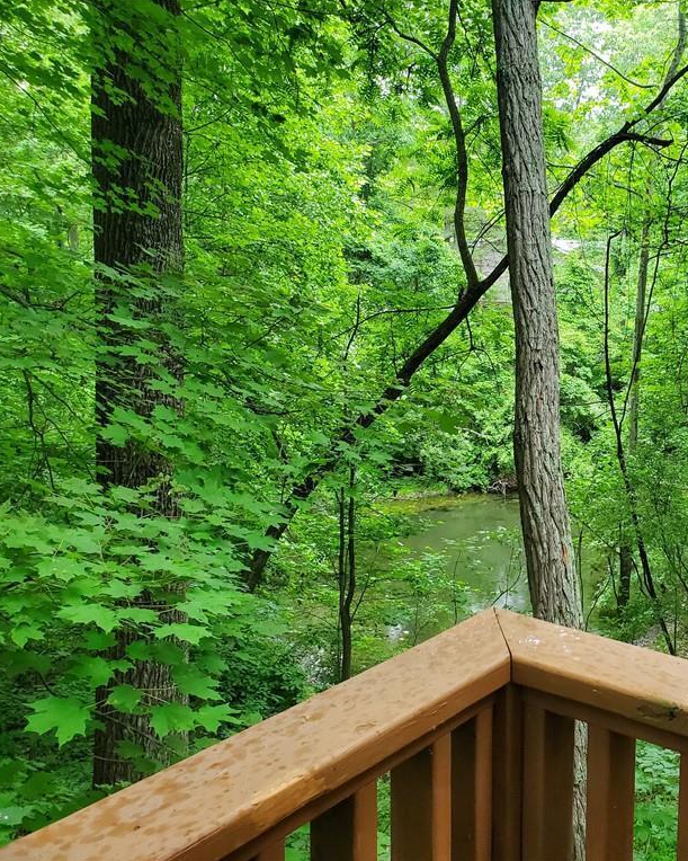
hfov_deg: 41.2
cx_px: 564
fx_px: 866
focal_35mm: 34
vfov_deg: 52.8
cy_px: 429
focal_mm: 4.3
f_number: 2.4
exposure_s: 1/120
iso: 200
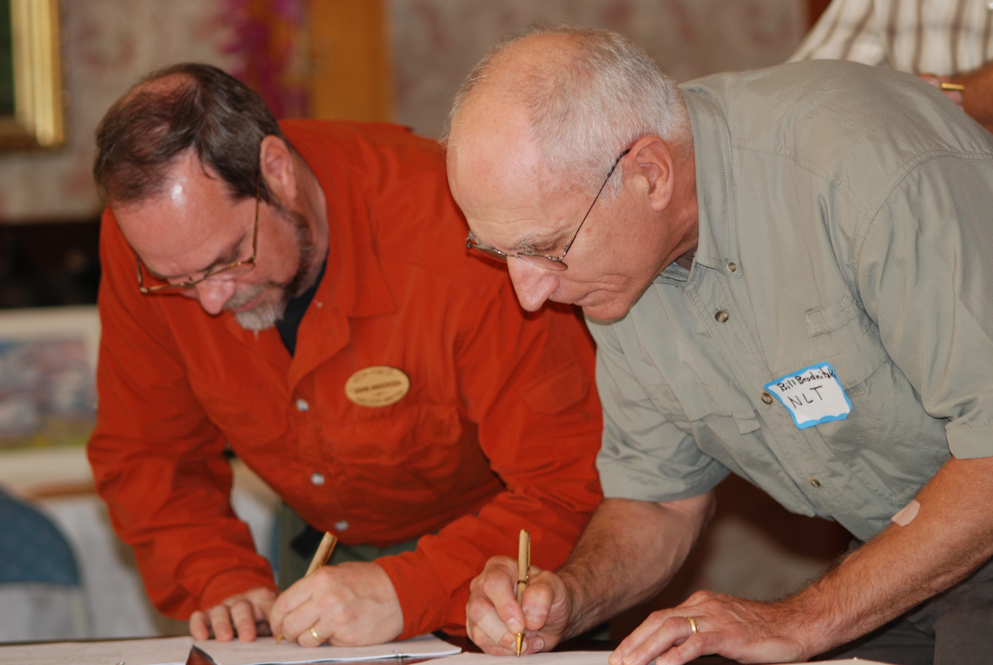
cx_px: 496
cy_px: 332
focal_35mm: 158
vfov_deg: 8.7
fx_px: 4350
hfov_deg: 13.0
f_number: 3
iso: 200
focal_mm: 105
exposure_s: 1/60
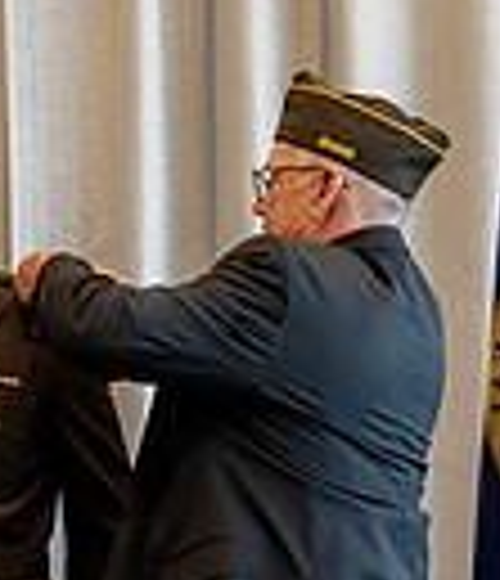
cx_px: -2
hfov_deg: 9.9
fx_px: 2870
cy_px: 368
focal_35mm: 162
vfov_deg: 11.6
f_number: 2.8
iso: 200
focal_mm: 30.5
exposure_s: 1/125
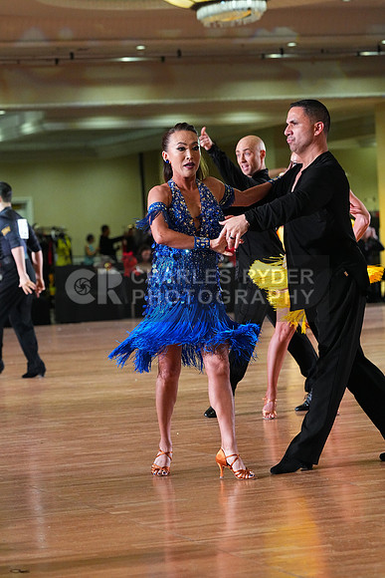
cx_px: 192
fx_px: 2036
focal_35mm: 127
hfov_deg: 10.8
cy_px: 289
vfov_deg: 16.1
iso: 8000
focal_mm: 127
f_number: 5
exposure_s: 1/400
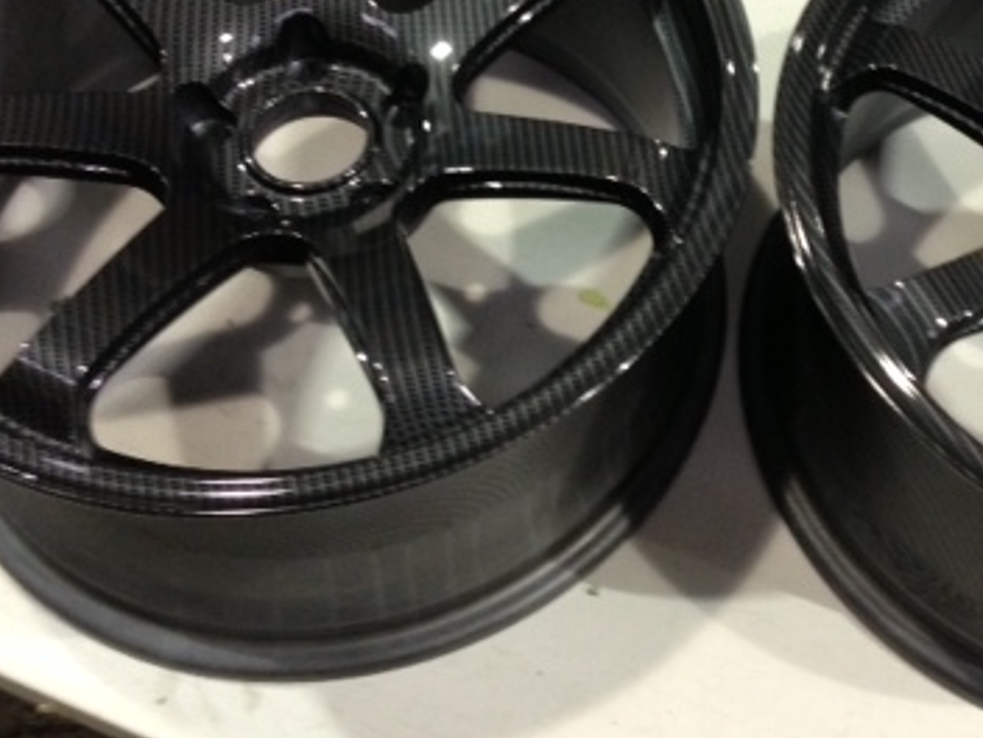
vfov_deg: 24.2
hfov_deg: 31.5
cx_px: 751
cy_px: 184
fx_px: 1704
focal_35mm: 60
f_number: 2.4
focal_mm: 4.13
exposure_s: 1/20
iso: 200
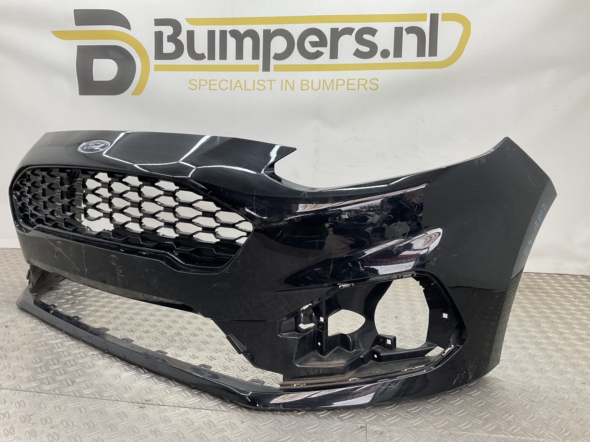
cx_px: 295
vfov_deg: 48.2
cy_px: 221
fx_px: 494
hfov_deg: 61.7
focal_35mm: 29
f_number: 1.8
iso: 25
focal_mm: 3
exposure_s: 1/120
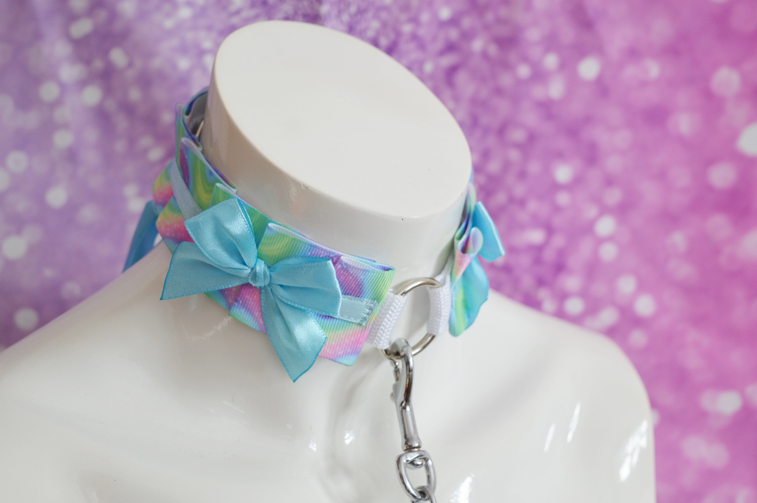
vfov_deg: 20.1
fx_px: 1418
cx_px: 378
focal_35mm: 68
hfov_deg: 29.9
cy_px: 252
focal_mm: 45
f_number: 5
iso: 400
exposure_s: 1/100
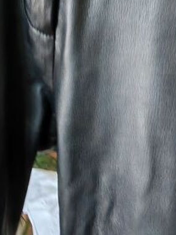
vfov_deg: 30.9
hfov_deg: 25.4
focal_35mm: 57
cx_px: 46
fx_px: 386
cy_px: -10
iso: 125
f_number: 2.2
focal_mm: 1.96
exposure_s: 1/33
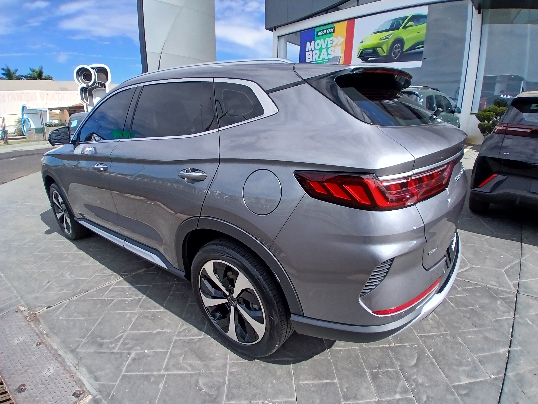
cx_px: 269
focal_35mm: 17
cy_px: 202
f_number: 2.2
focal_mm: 1.4
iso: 50
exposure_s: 1/882
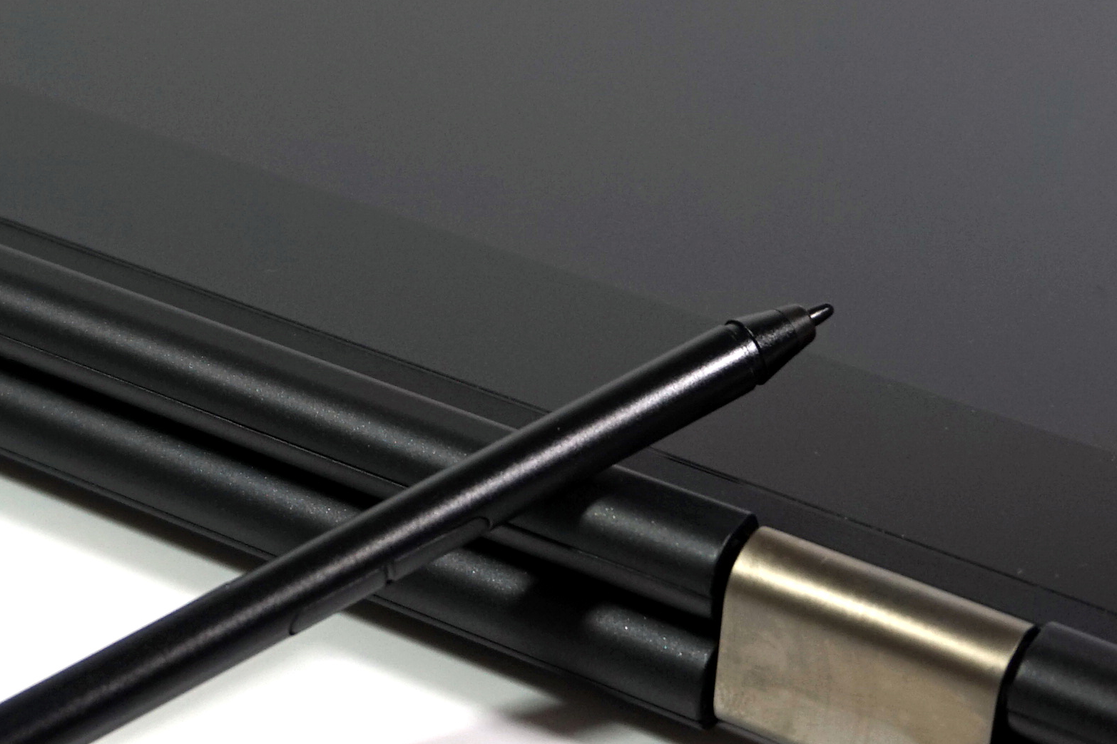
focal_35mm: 110
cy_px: 237
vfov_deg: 12.5
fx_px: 3404
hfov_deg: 18.5
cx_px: 267
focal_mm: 21
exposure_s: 1/60
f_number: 4
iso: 160
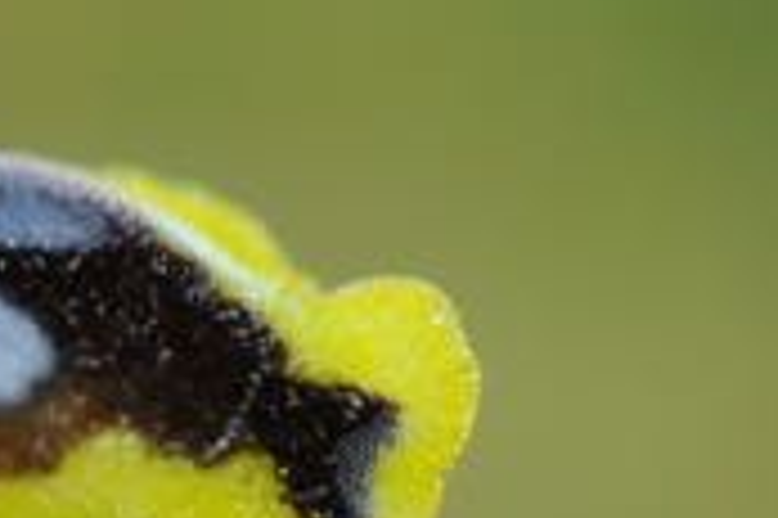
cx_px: -490
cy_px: 273
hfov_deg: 3.5
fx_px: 12584
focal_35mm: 583
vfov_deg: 2.4
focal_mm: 105
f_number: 13
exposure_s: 1/320
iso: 1250
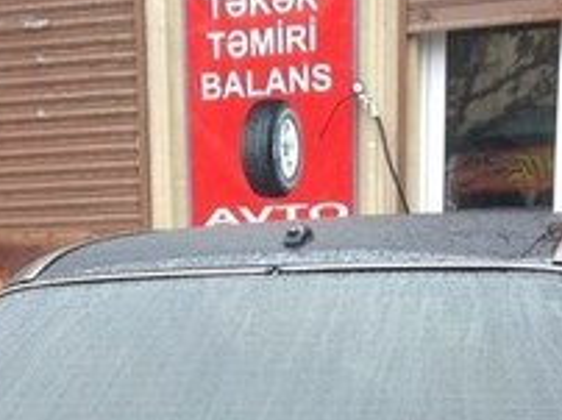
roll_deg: +0.6
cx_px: 206
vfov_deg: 12.9
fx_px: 1751
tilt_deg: -12.9
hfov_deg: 18.2
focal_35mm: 108
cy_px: 644
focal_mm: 4.12
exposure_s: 1/120
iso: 80
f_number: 2.4
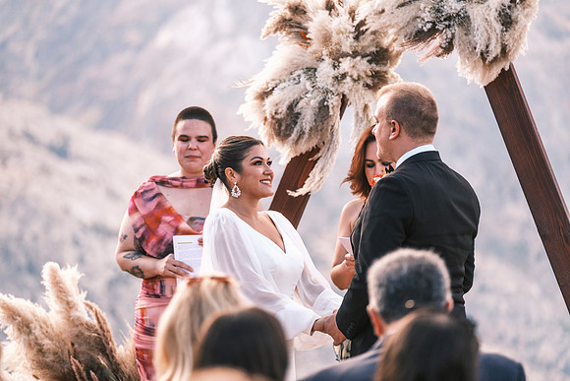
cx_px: 285
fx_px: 3326
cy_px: 190
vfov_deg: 6.5
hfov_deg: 9.8
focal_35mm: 210
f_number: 2.8
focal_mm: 140
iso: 400
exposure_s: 1/1500
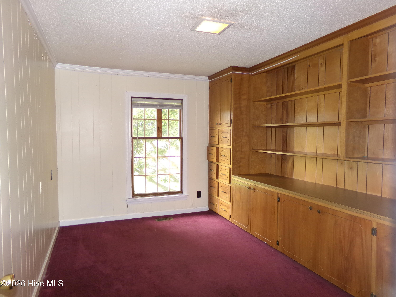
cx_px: 198
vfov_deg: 56.8
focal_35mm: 24
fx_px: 275
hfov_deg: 71.6
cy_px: 148
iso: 200
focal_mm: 4.3
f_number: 3.7
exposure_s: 1/34
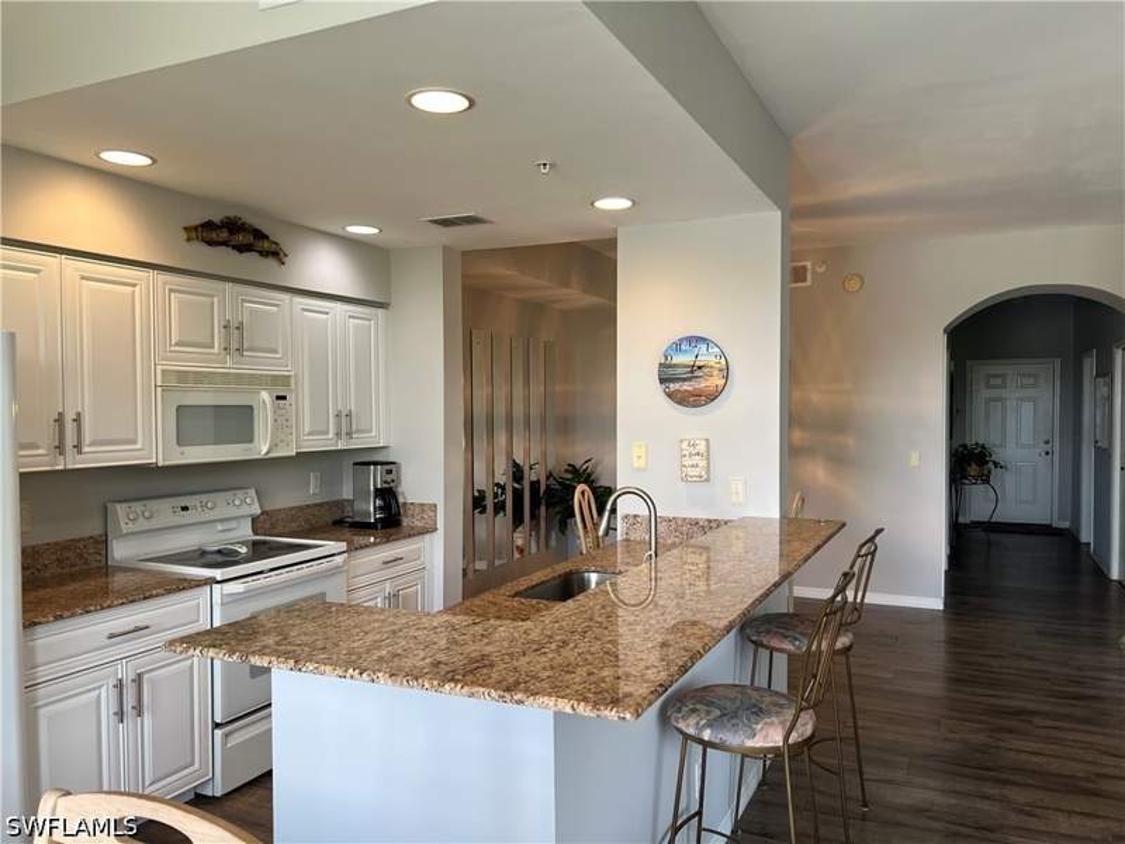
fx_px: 845
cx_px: 562
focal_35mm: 26
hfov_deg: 67.3
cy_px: 422
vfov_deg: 53.1
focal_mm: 5.7
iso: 100
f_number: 1.5
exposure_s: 1/120
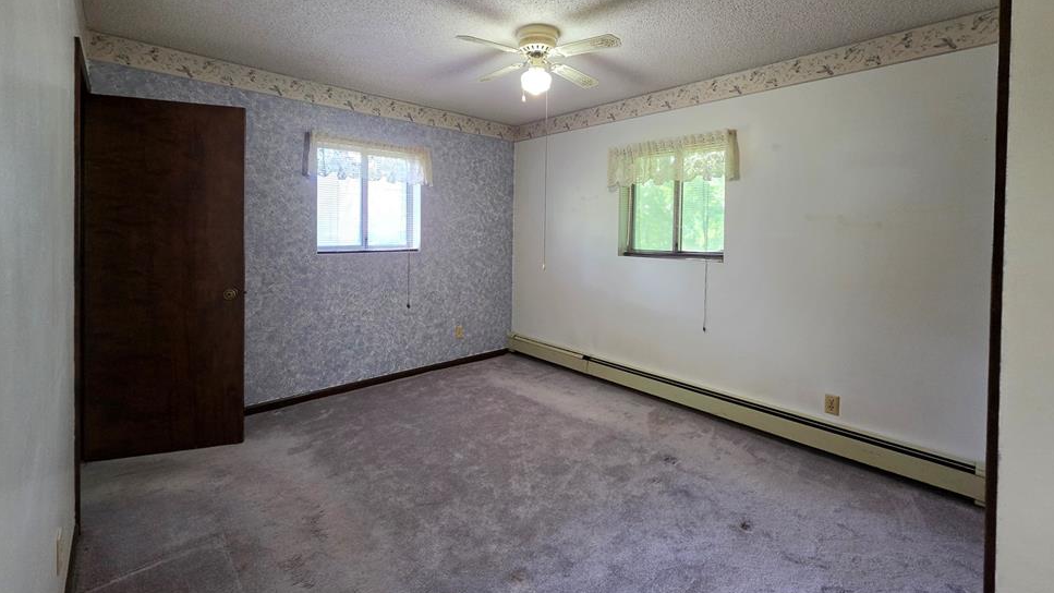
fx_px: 419
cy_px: 239
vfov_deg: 69.9
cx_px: 520
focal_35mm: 15
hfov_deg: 103.0
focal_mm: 2.2
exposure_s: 1/60
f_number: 1.9
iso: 250
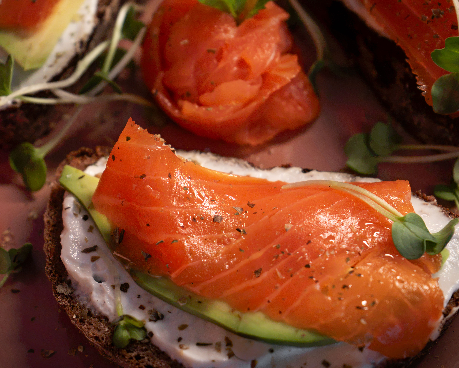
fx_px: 1345
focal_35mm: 99
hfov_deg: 19.3
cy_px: 175
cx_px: 163
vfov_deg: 15.5
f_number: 5.6
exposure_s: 1/100
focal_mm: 70
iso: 800
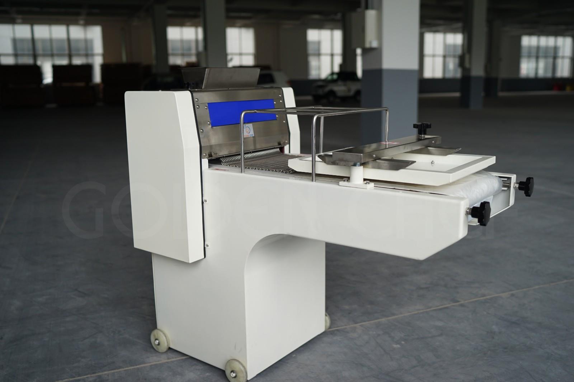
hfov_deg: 54.4
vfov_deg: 37.8
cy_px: 191
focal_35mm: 35
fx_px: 558
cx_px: 287
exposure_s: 1/500
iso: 200
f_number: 2.2
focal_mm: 35
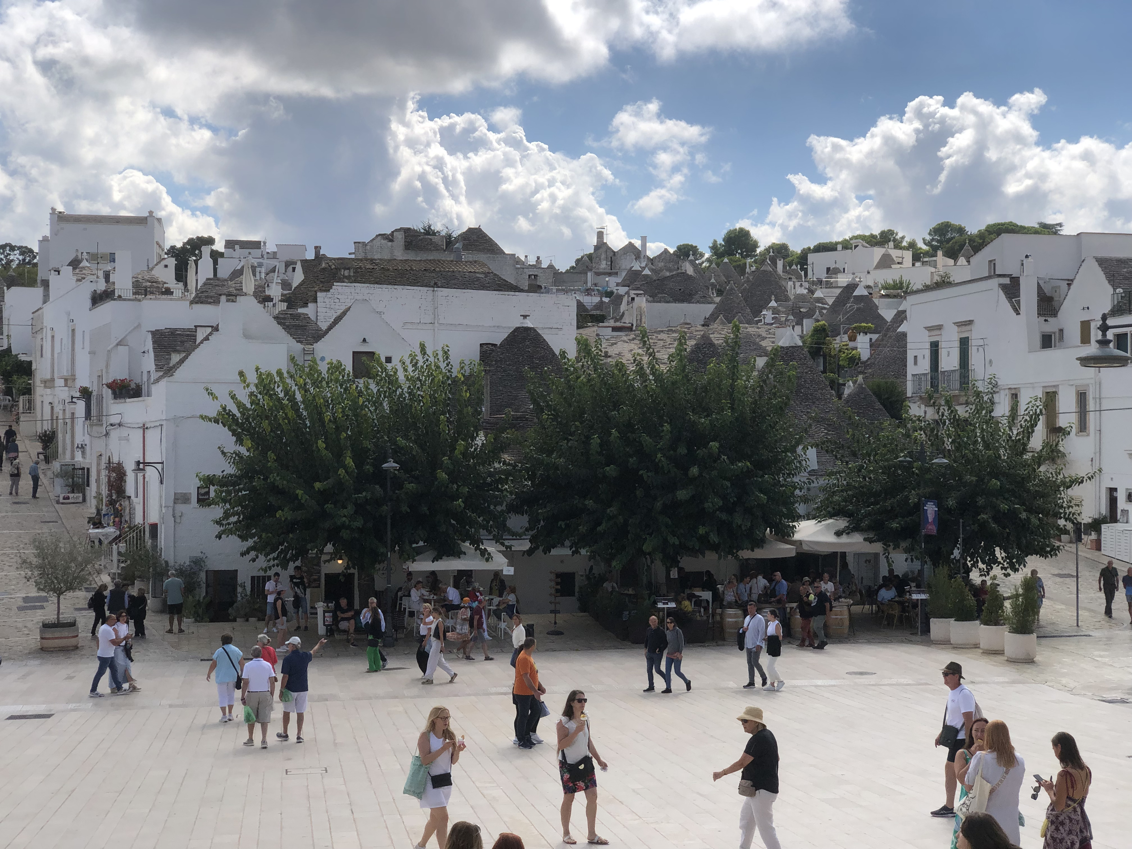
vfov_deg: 28.0
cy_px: 424
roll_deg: +0.9
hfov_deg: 36.8
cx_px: 566
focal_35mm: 52
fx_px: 1700
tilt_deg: +0.5
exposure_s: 1/2088
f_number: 2.4
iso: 16
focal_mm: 6
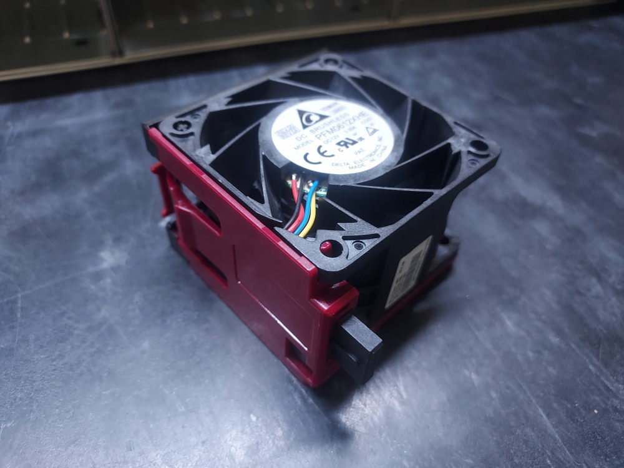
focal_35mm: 24
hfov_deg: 71.6
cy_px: 234
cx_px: 312
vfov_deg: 56.8
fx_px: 433
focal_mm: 4.6
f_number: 1.8
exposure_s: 1/33
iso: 400
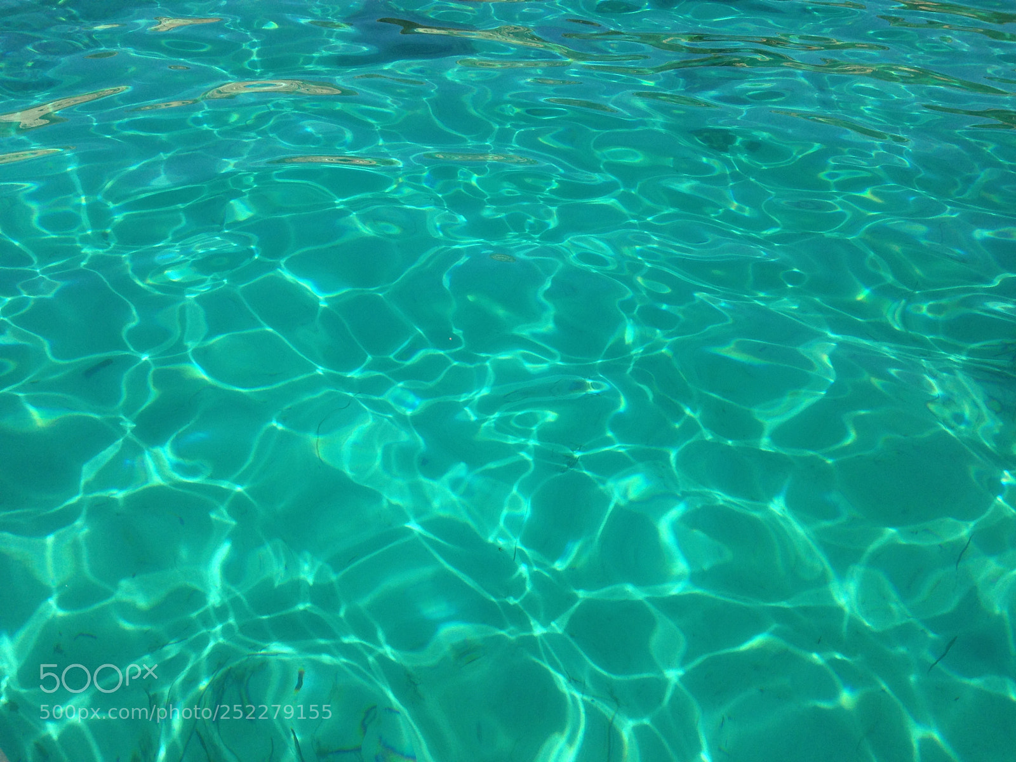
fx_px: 969
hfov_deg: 55.4
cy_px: 381
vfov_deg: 42.9
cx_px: 508
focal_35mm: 33
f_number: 2.4
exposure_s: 1/1938
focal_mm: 4.13
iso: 50
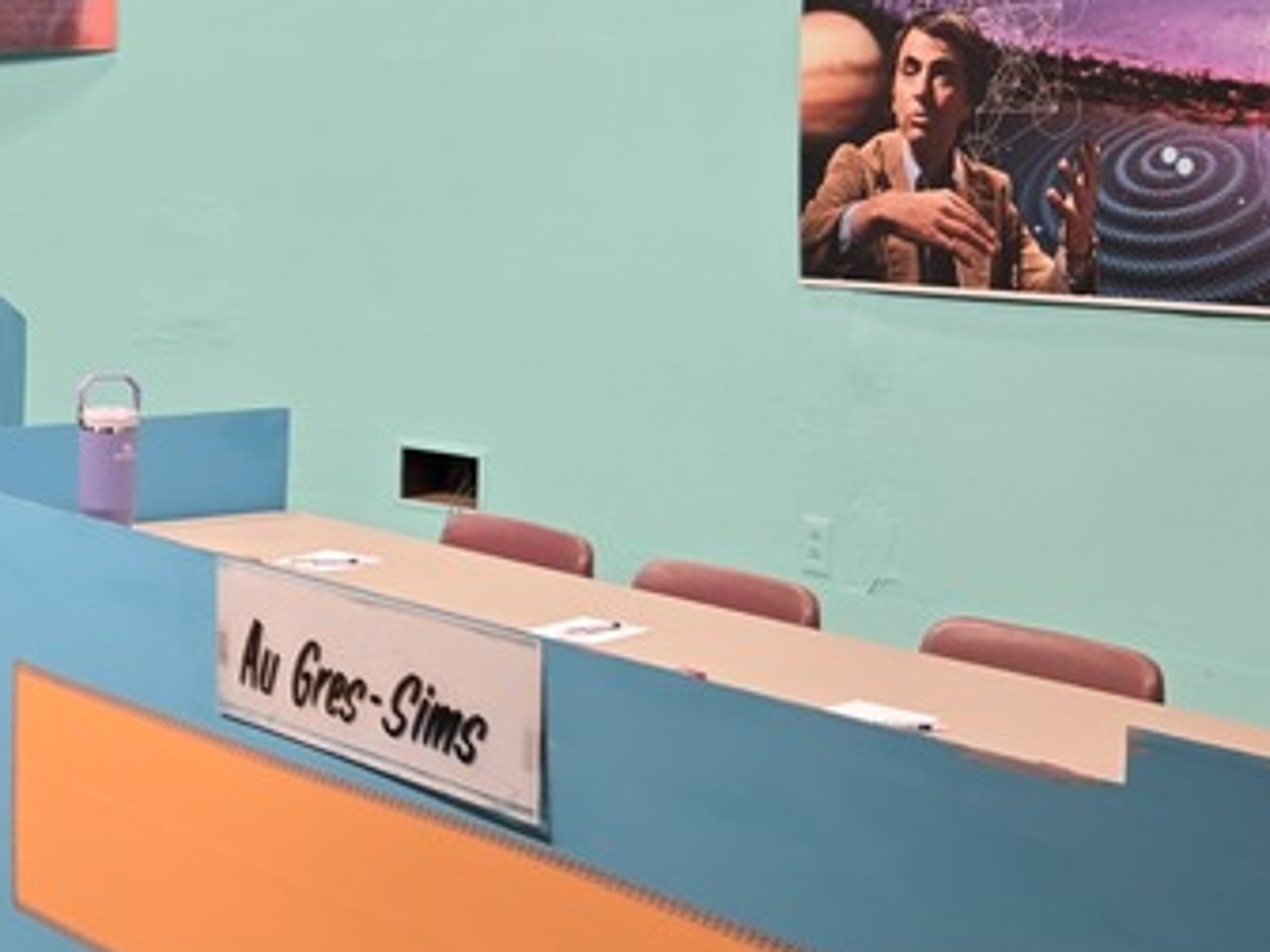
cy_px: 393
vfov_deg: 21.0
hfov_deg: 25.8
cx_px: -110
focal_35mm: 70
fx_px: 2568
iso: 40
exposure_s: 1/120
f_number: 1.8
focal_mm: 5.4
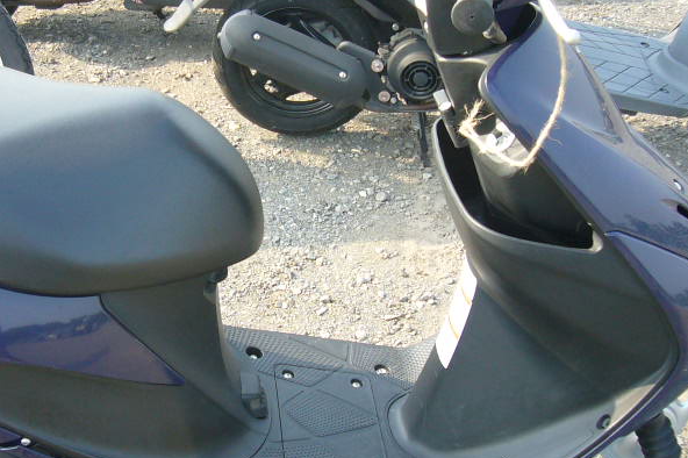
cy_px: 203
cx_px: 203
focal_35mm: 63
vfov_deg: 21.5
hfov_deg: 31.5
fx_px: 1203
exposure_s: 1/200
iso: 80
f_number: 2.8
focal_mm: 4.6
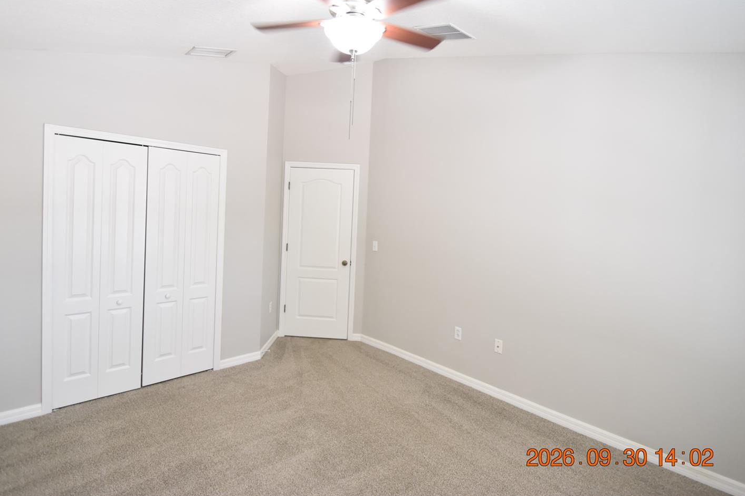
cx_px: 371
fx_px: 352
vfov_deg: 70.2
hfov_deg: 93.3
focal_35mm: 17
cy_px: 219
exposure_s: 1/60
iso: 720
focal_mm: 10
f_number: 4
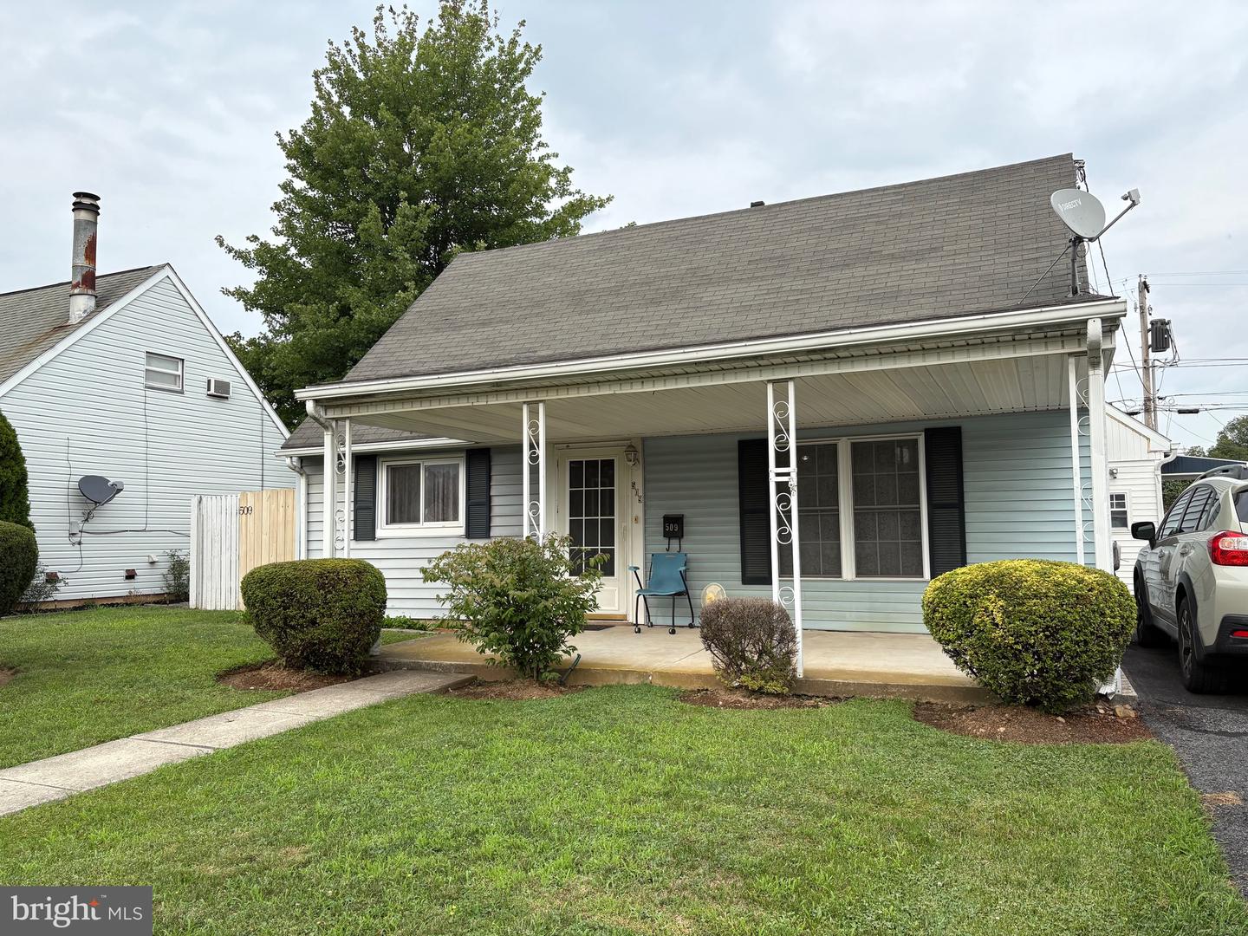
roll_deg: +1.1
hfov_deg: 67.3
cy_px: 468
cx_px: 624
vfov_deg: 53.1
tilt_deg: +4.8
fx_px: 937
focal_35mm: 26
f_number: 1.6
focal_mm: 5.96
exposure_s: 1/873
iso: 64
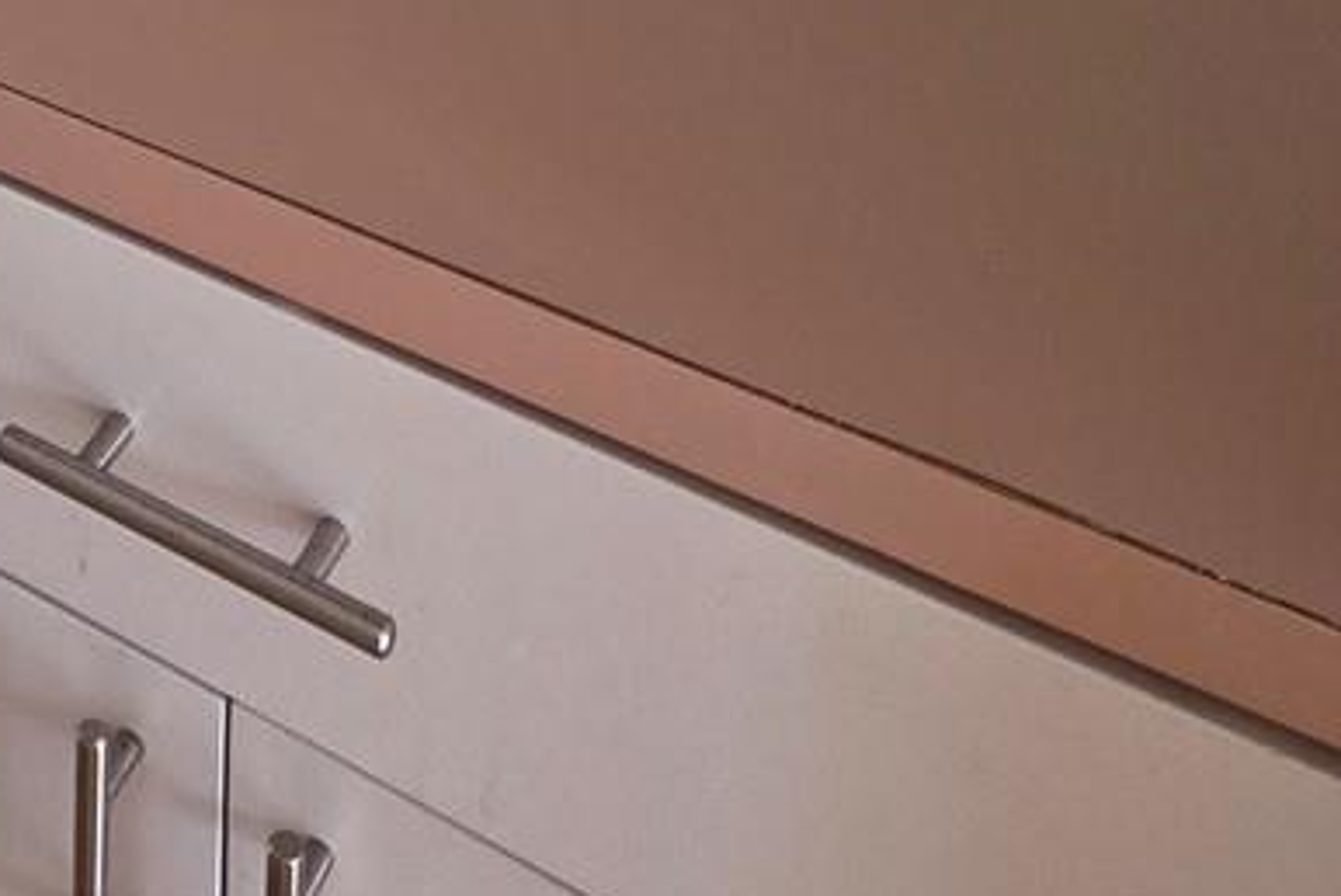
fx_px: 2088
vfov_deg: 17.0
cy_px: -948
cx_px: -215
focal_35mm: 56
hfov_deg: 30.8
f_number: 2.2
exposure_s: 1/120
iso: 100
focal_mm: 2.2
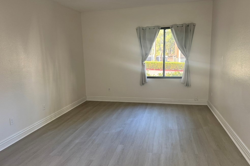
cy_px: 79
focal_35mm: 26
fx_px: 181
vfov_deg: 49.5
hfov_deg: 69.4
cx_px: 122
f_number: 1.78
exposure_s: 1/120
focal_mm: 6.76
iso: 200
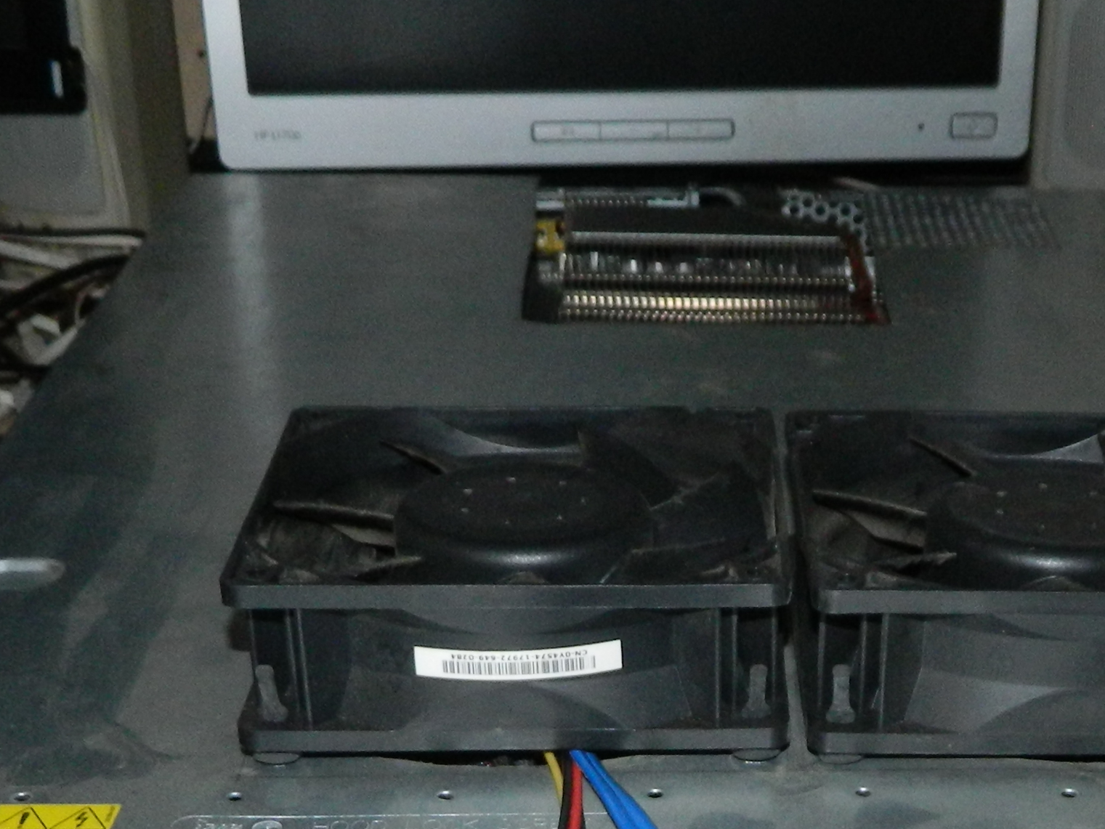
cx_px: 806
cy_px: 1099
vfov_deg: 19.1
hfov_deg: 27.1
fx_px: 2267
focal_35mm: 71
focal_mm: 4.5
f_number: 3.1
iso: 200
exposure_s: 1/30
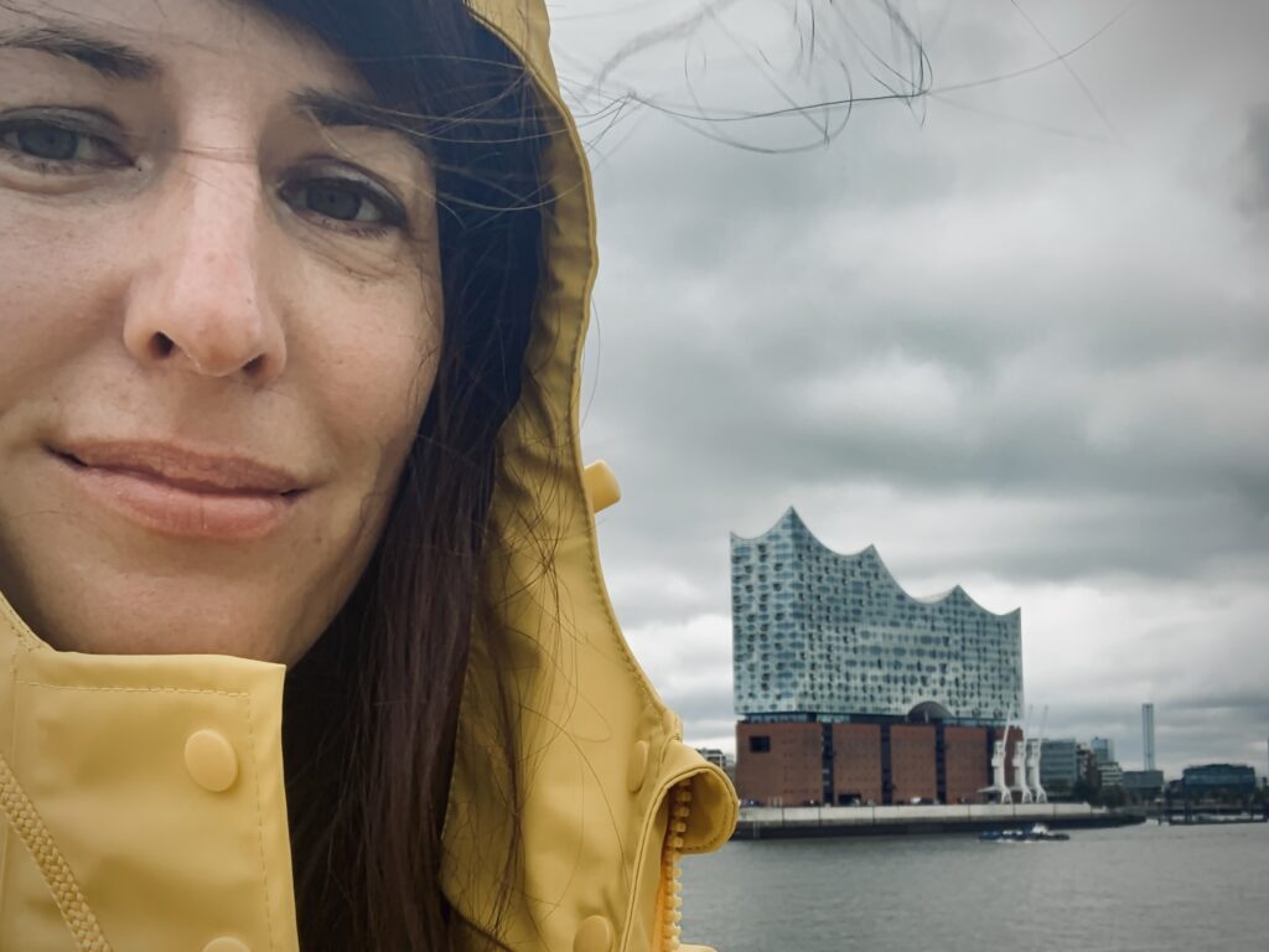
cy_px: 476
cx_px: 634
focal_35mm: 32
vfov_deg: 44.2
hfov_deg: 56.8
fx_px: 1173
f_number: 2.2
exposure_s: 1/283
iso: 16
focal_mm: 2.87
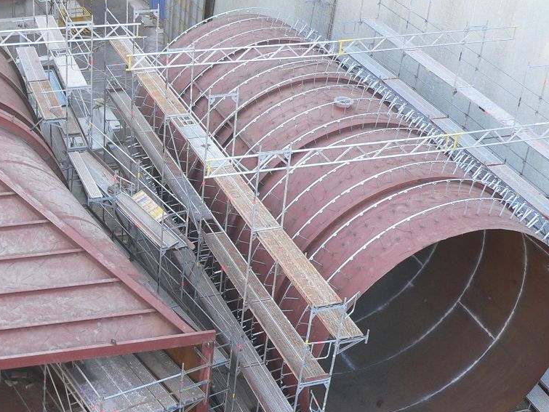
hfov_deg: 31.0
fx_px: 968
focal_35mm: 61
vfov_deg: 24.0
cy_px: 251
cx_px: 120
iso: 80
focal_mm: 6
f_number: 2.8
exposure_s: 1/60
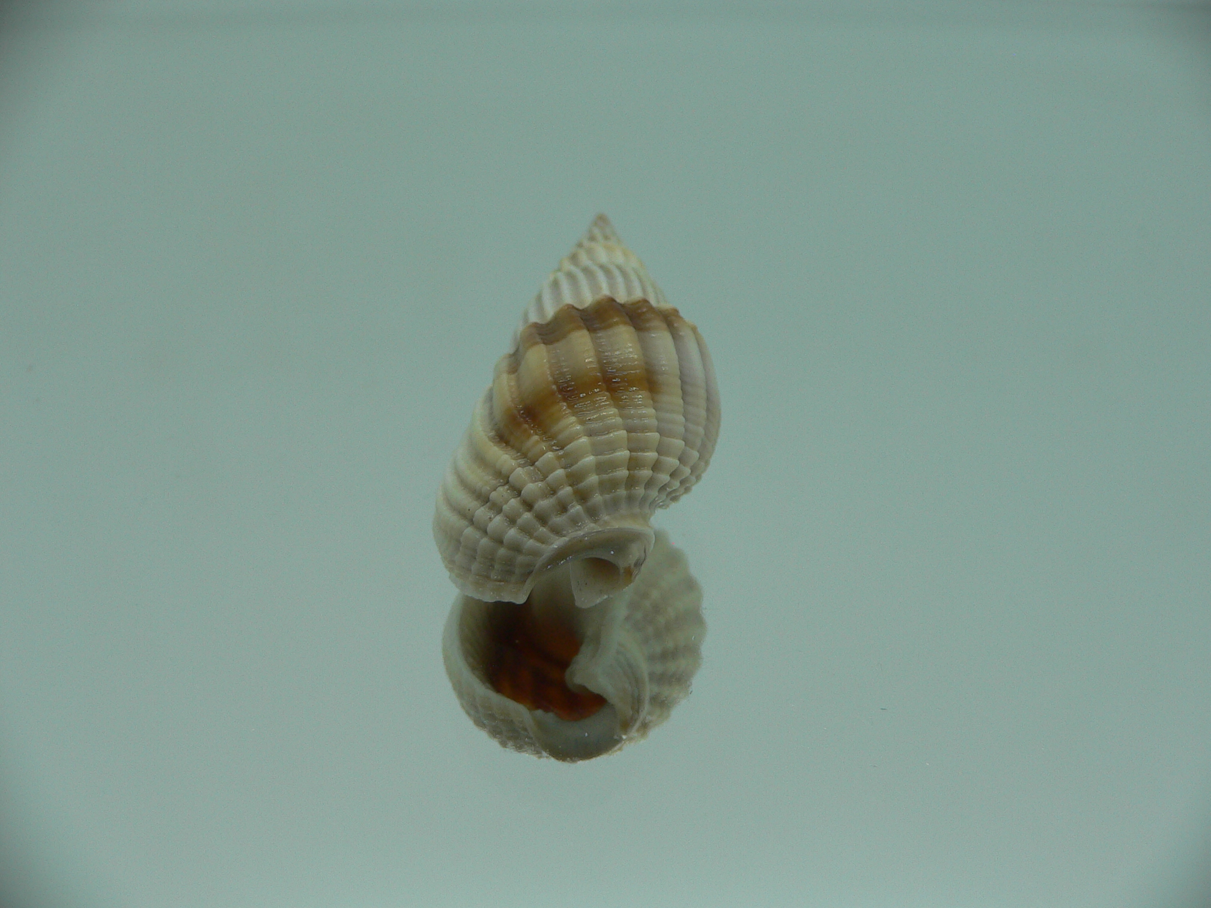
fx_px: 1224
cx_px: 606
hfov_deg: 52.6
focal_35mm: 35
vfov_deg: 40.7
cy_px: 454
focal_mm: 4.6
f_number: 2.8
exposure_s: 1/60
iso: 80
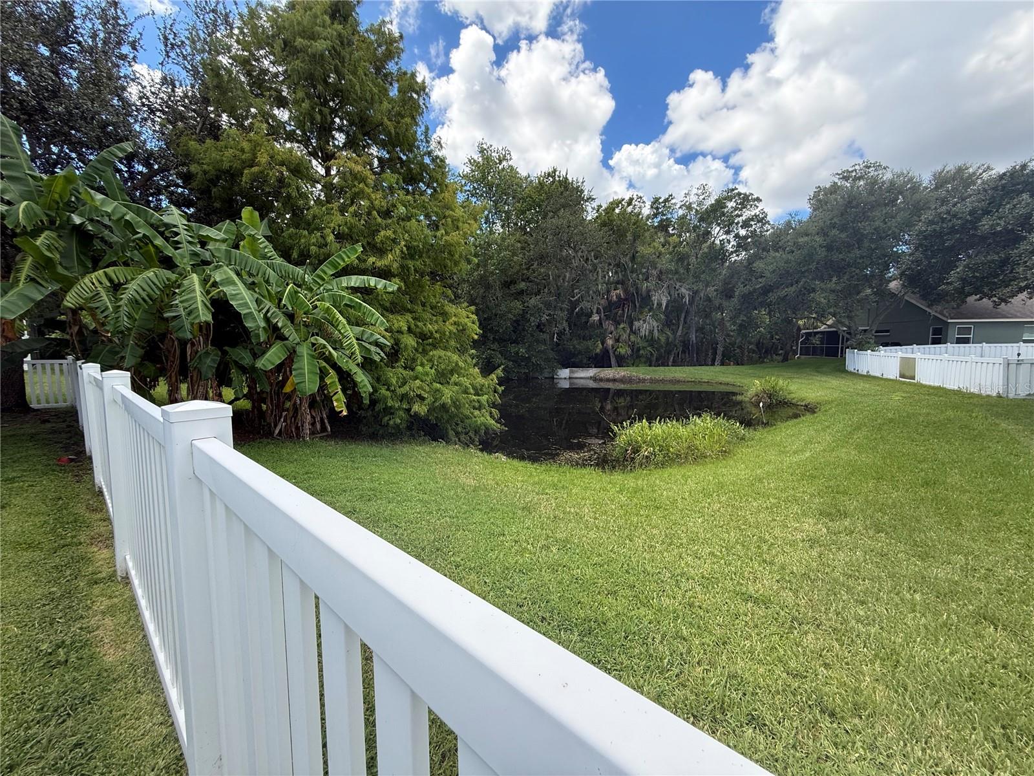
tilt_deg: -5.8
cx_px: 517
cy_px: 388
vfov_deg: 85.7
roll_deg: -0.2
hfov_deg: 102.1
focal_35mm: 14
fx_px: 418
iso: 64
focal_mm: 2.22
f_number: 2.2
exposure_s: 1/461
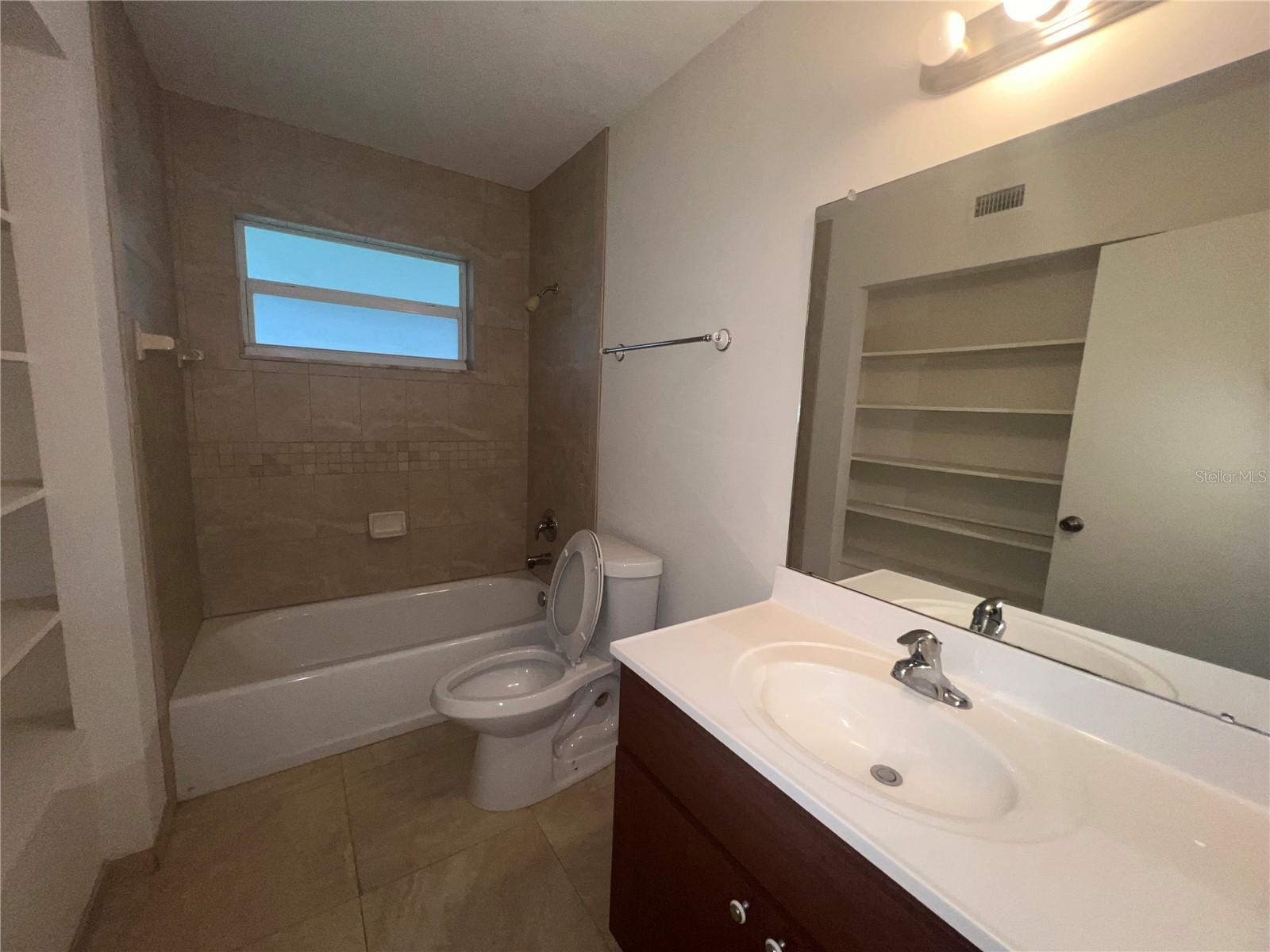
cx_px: 635
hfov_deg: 106.2
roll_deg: -2.6
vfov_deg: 89.9
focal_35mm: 13
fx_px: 477
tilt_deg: -8.6
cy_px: 476
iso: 80
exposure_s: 1/60
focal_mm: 1.57
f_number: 1.8
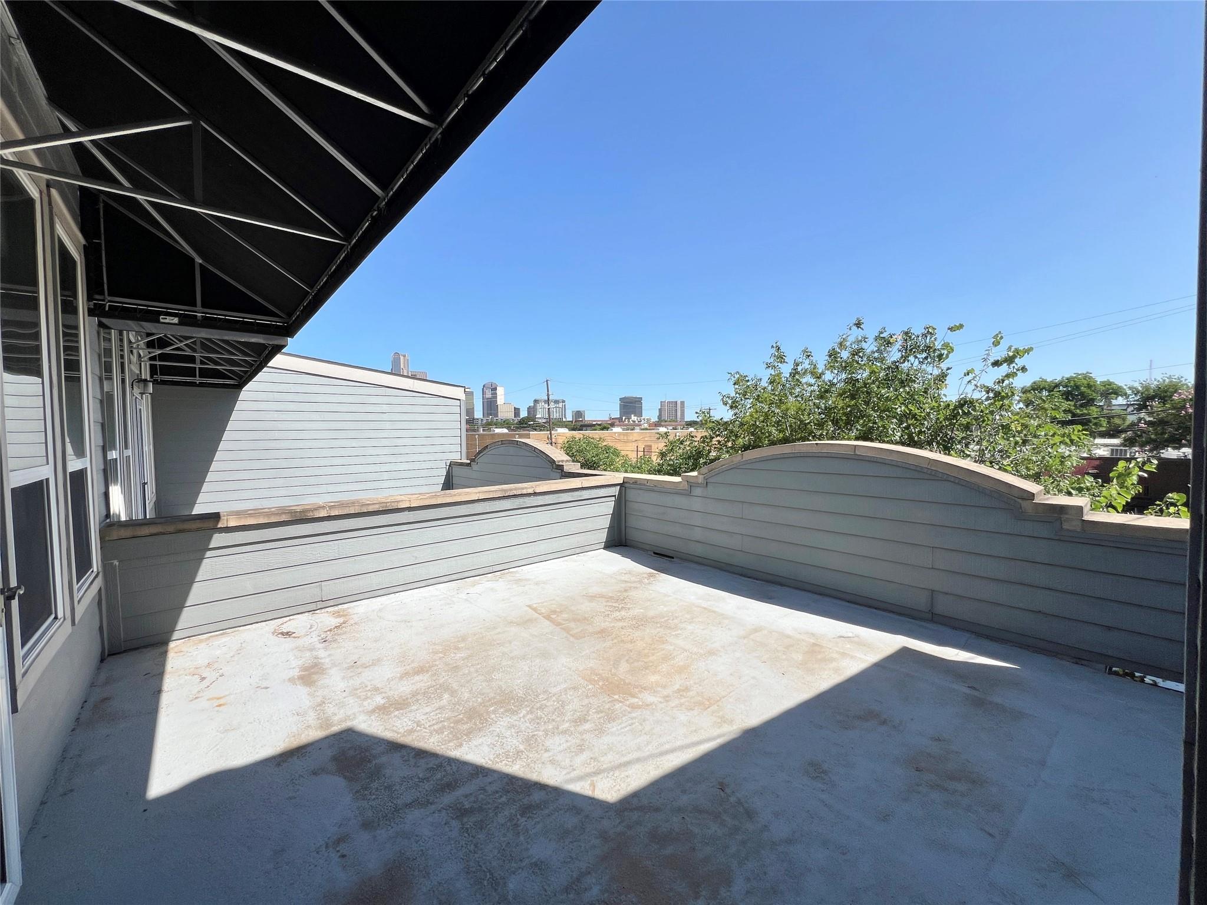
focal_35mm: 13
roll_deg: +1.6
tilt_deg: -2.5
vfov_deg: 89.9
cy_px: 452
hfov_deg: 106.2
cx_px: 604
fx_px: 453
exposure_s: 1/1845
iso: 32
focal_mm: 1.57
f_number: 1.8
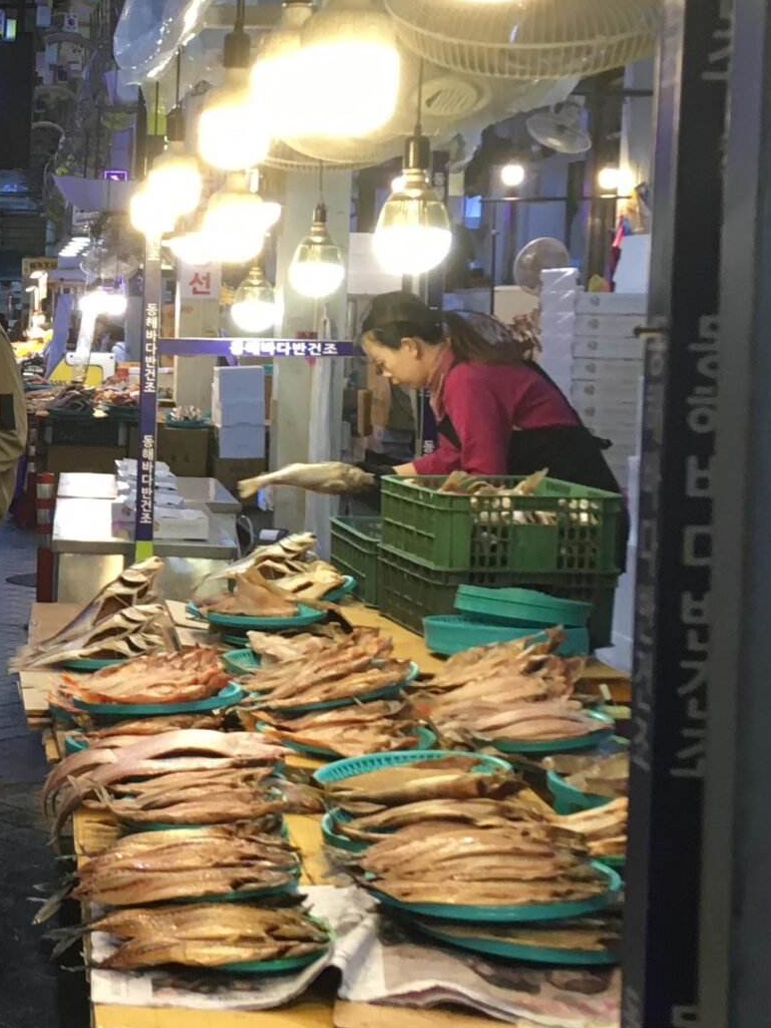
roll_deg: -0.7
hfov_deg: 19.4
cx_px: -118
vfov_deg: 27.0
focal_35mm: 72
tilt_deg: -6.2
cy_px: 471
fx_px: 2139
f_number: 2.2
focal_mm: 4.15
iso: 32
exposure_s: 1/30
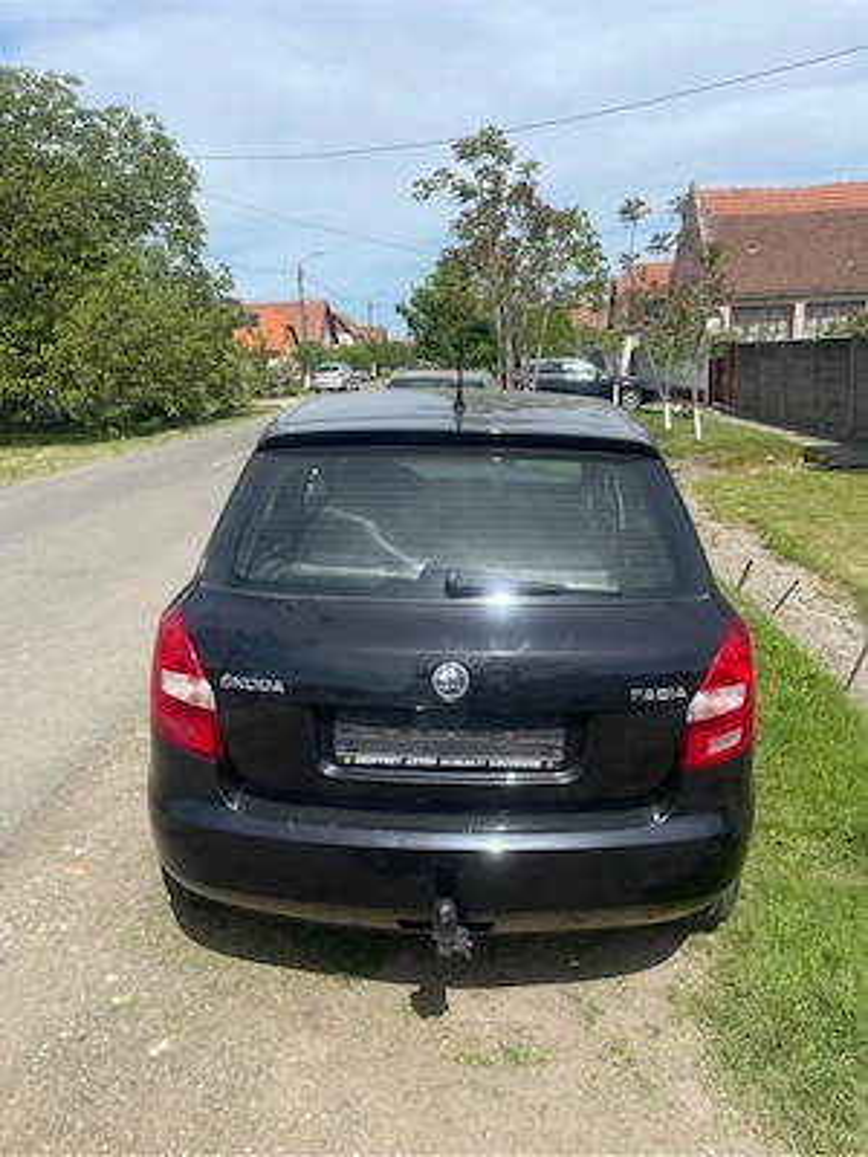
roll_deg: +2.8
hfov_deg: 53.1
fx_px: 869
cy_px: 578
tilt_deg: -13.0
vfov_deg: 67.3
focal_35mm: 26
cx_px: 434
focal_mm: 4.2
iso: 32
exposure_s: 1/2959
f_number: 1.6
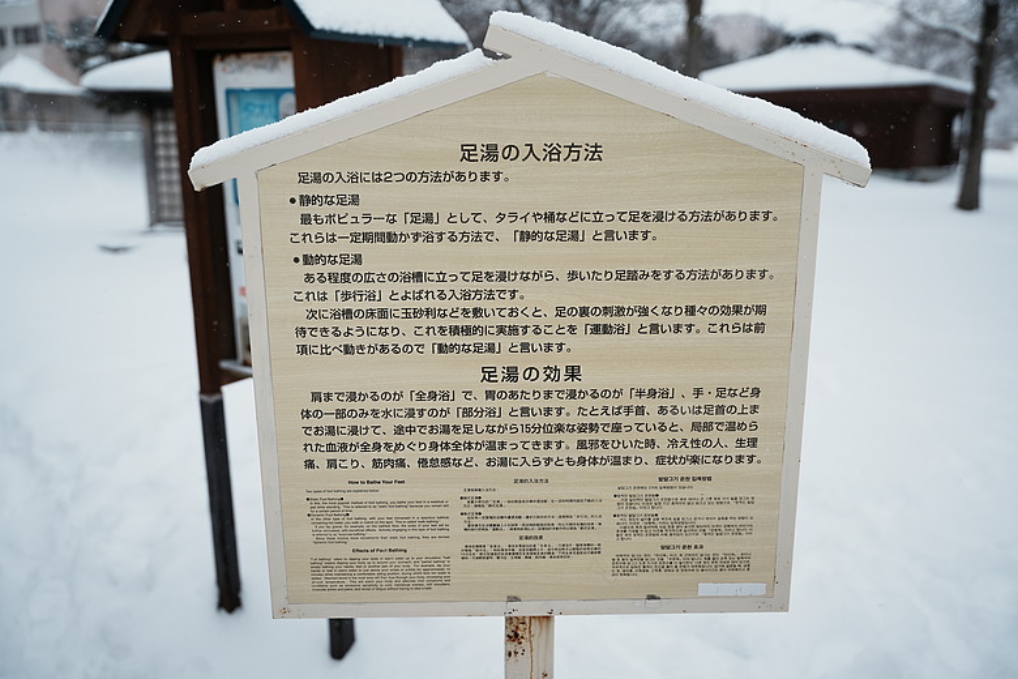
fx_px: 942
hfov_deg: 56.8
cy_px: 340
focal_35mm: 33
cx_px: 509
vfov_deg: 39.6
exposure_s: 1/3200
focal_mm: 33.3
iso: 250
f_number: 2.8
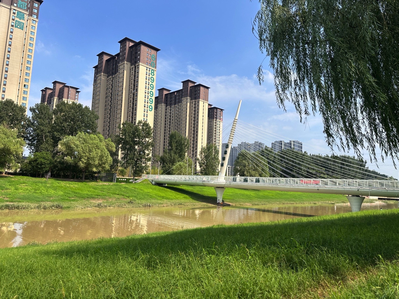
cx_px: 200
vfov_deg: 56.8
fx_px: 277
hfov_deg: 71.6
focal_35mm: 24
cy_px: 150
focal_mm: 6.86
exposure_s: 1/3356
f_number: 1.78
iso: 80
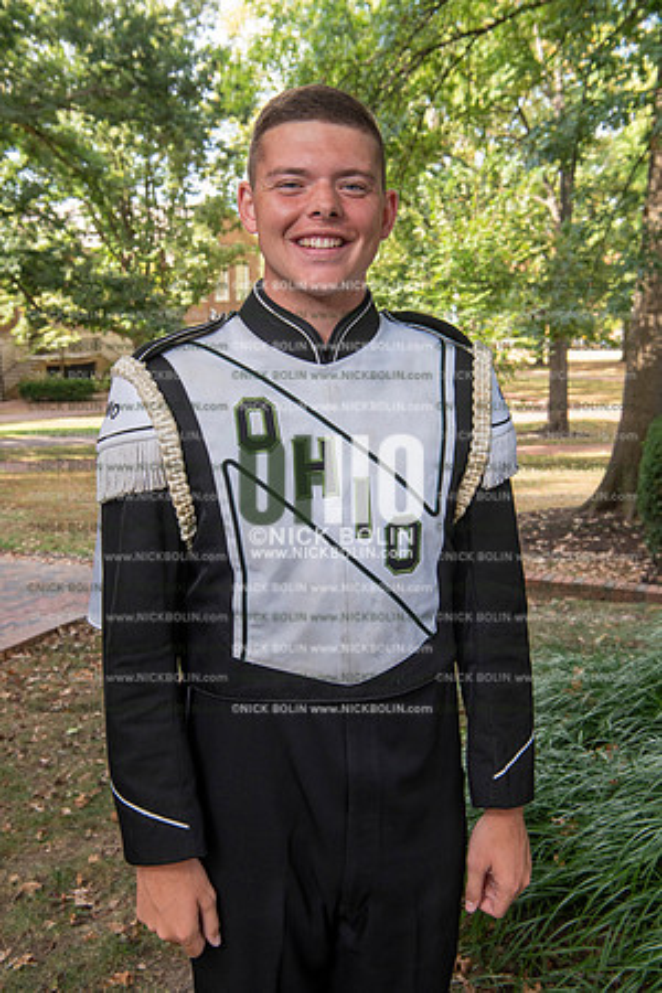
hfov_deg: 35.1
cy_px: 496
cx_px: 331
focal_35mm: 38
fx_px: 1048
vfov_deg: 50.7
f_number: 8
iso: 500
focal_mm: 38
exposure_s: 1/100
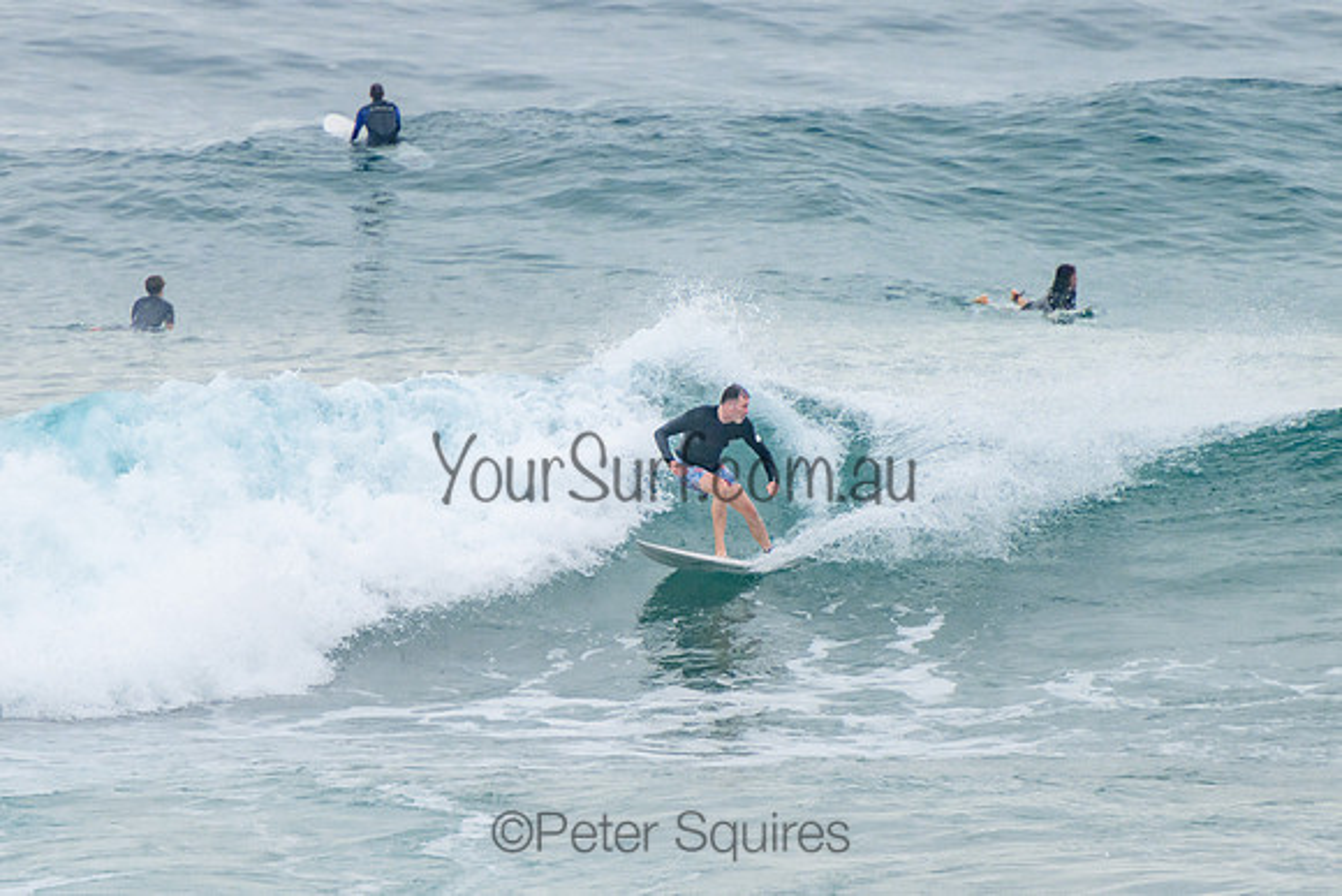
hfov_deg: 3.8
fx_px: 20485
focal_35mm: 549
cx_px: 705
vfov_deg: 2.5
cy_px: 441
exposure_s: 1/1250
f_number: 5.6
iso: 500
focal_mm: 400
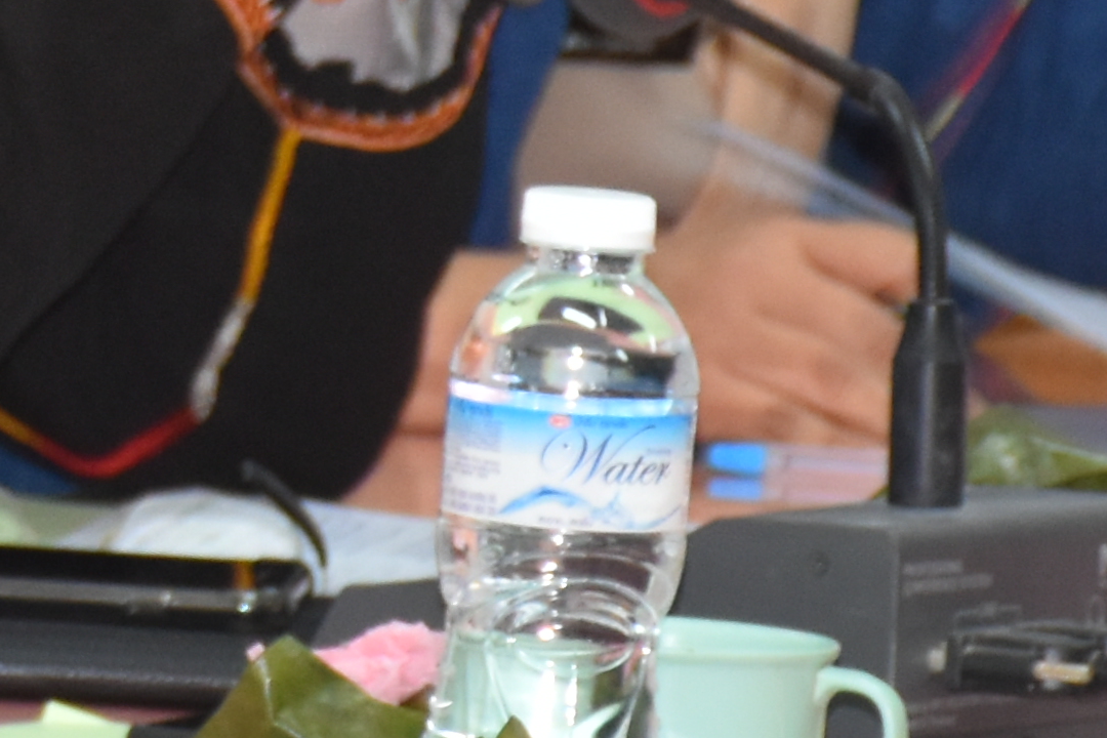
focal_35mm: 792
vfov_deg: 1.7
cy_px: -169
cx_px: -896
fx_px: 24345
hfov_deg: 2.6
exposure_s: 1/60
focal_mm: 95
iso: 800
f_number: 5.3
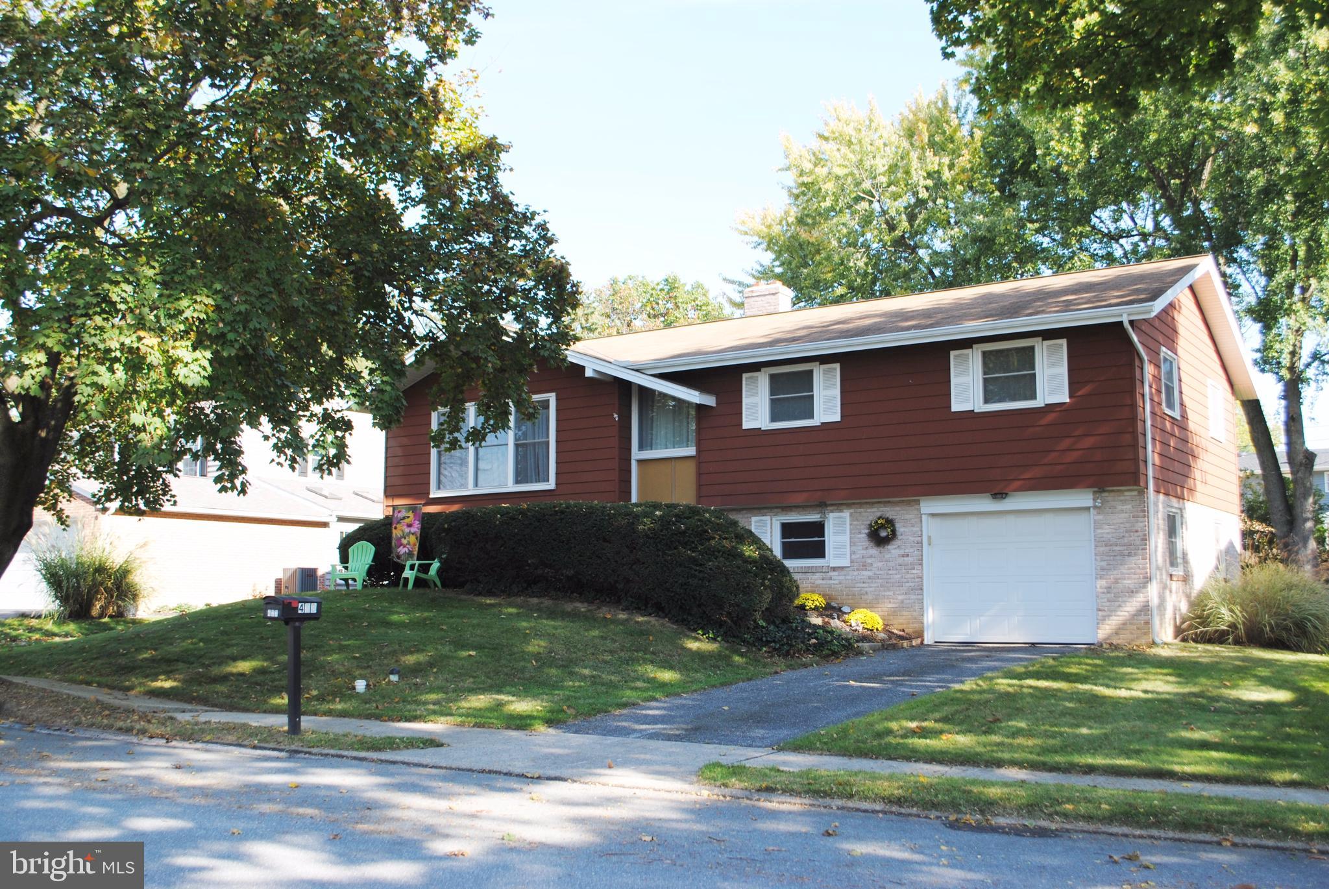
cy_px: 444
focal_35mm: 36
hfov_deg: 53.1
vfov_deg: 37.0
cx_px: 664
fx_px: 1330
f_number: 6.3
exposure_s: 1/160
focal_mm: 24
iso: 100
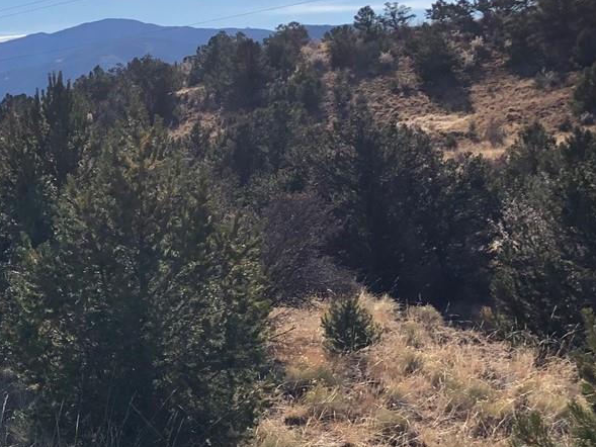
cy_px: 338
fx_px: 1309
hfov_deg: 24.3
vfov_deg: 19.3
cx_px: -22
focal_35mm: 76
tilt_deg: -9.0
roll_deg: +1.9
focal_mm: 3.99
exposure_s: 1/2183
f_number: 1.8
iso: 20
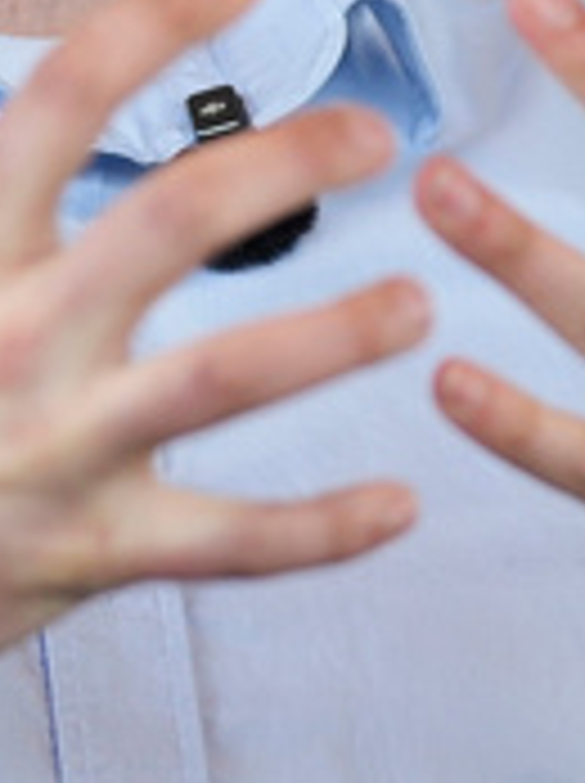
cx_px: -94
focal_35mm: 764
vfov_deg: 2.6
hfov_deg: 1.9
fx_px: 17258
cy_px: 36
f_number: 1.8
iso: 400
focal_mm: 135
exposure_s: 1/2000
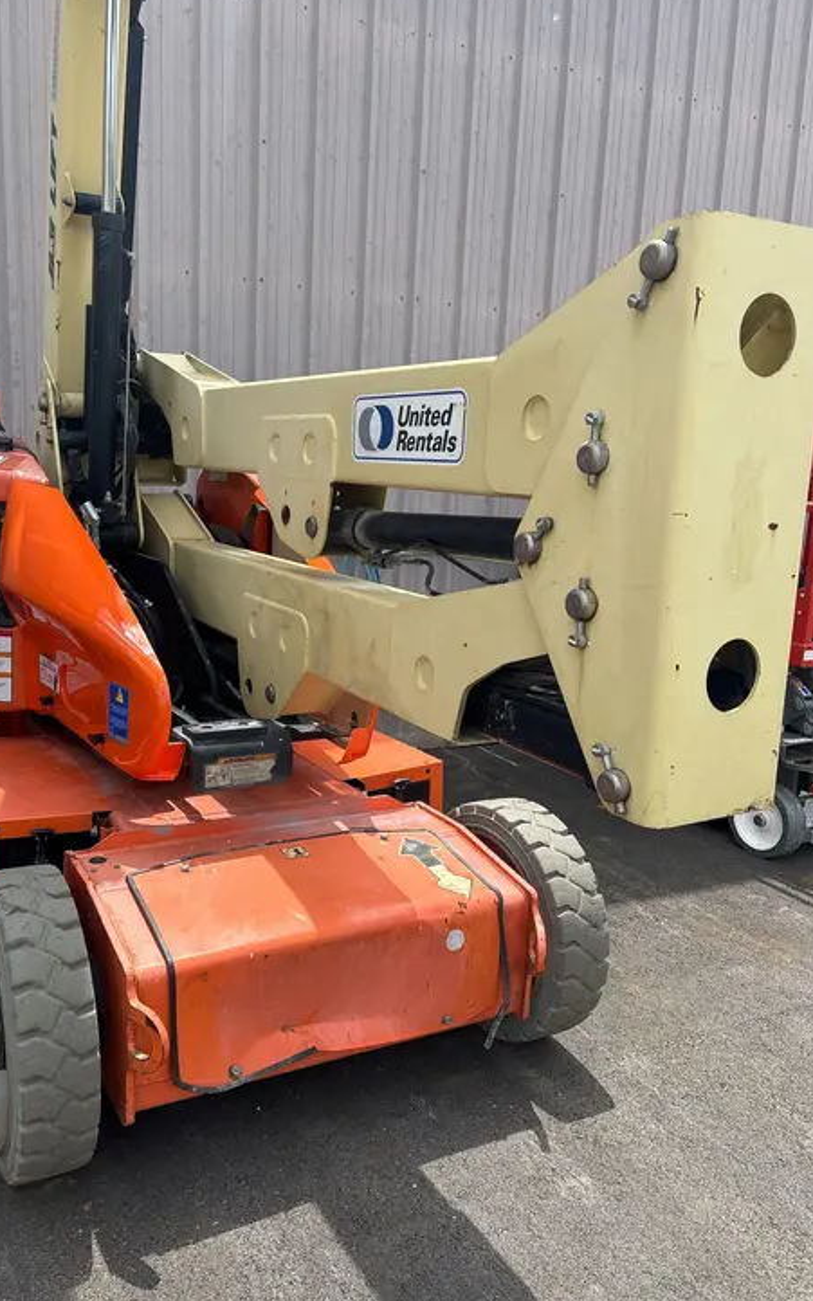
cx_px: 328
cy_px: 650
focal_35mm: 28
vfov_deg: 66.5
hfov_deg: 44.3
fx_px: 993
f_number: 1.6
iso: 50
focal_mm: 5.96
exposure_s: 1/1751
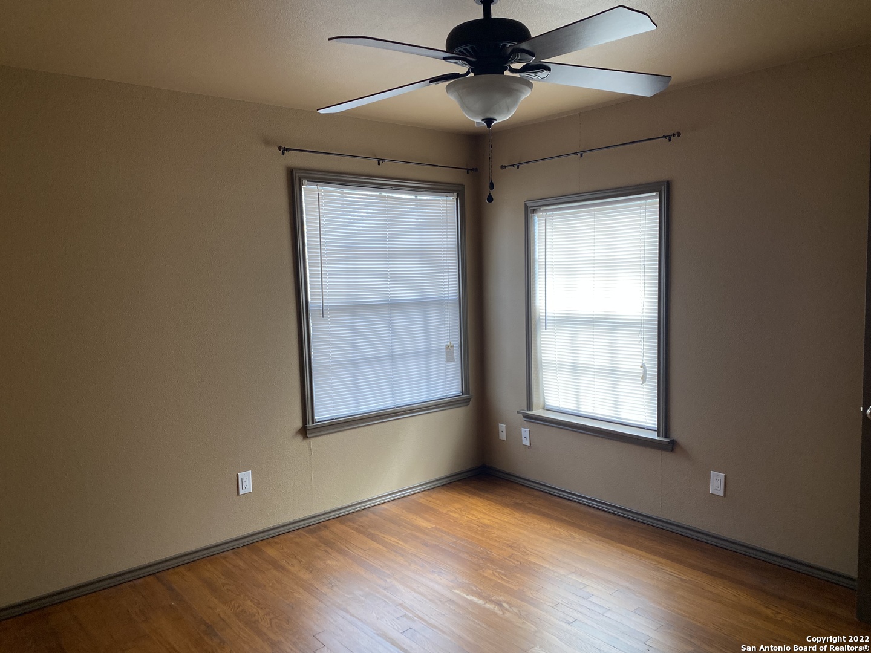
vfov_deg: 53.1
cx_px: 436
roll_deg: +0.8
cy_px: 326
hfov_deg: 67.3
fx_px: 654
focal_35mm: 26
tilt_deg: -5.2
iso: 125
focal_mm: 4.25
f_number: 1.8
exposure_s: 1/121
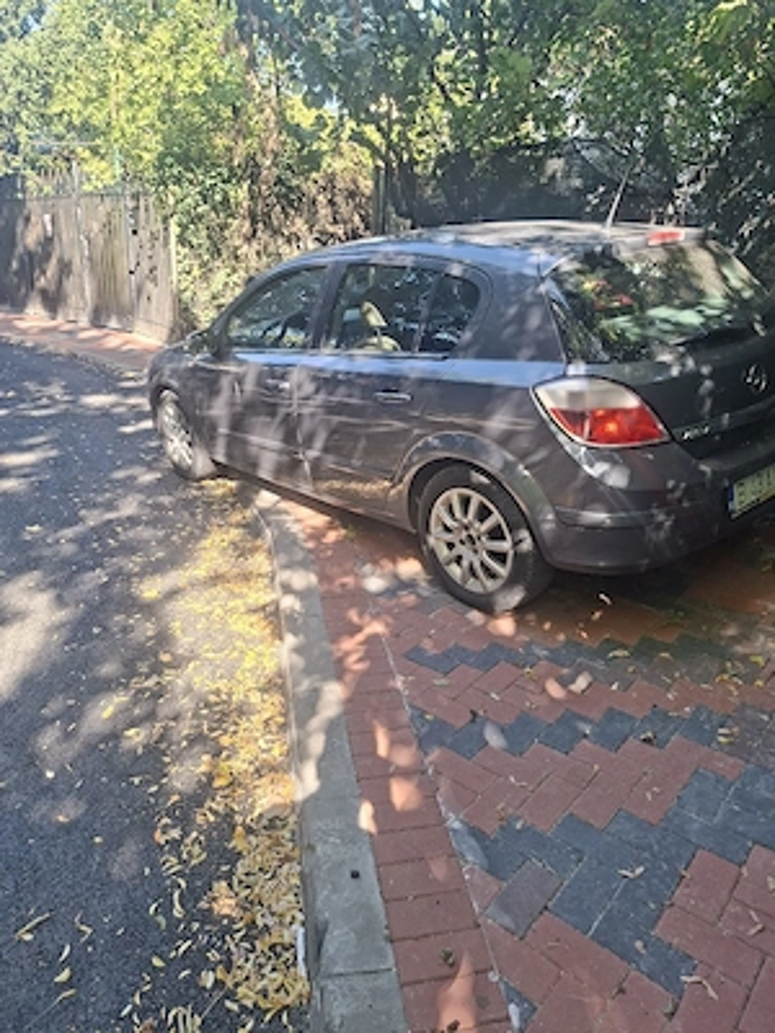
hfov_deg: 58.9
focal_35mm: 23
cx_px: 388
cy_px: 516
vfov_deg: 73.9
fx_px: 687
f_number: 1.8
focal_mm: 5.54
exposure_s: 1/192
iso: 50
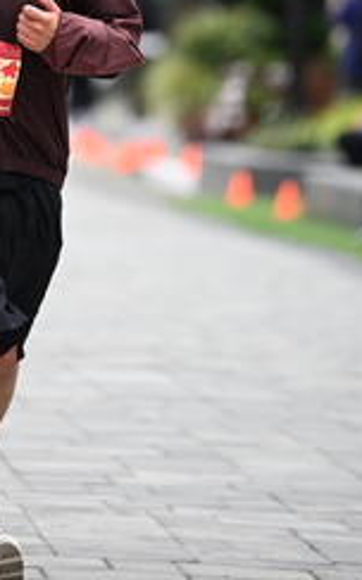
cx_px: 11
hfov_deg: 2.8
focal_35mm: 460
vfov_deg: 4.6
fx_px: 7278
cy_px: -40
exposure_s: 1/2000
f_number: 2.8
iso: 640
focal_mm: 200
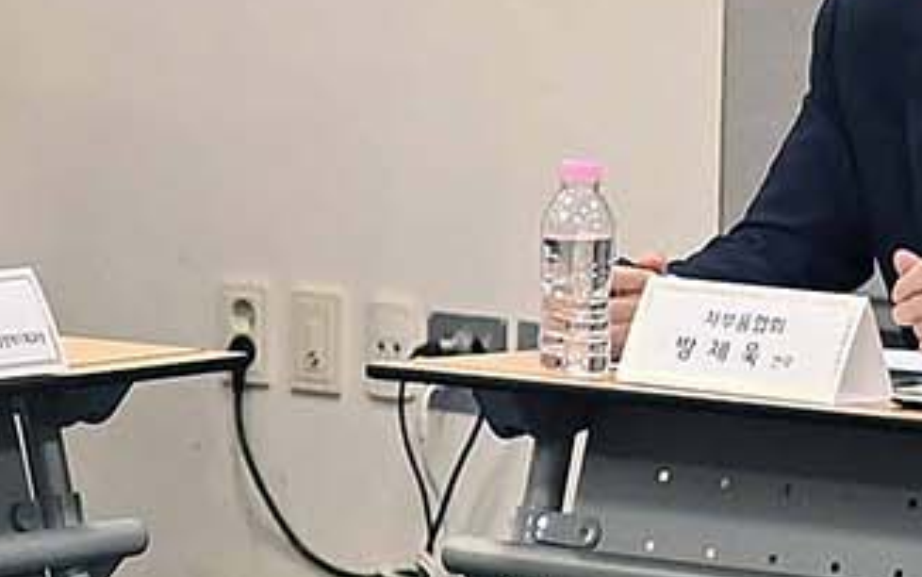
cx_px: -1219
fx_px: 7868
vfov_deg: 4.2
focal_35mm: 313
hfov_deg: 6.4
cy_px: 58
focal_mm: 40
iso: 1600
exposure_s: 1/250
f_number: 2.8
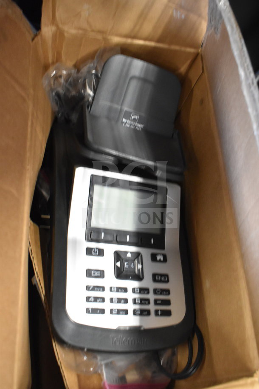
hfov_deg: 38.4
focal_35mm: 34
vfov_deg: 55.1
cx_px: 130
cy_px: 194
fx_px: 372
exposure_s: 1/40
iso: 3200
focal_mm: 23
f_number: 3.8
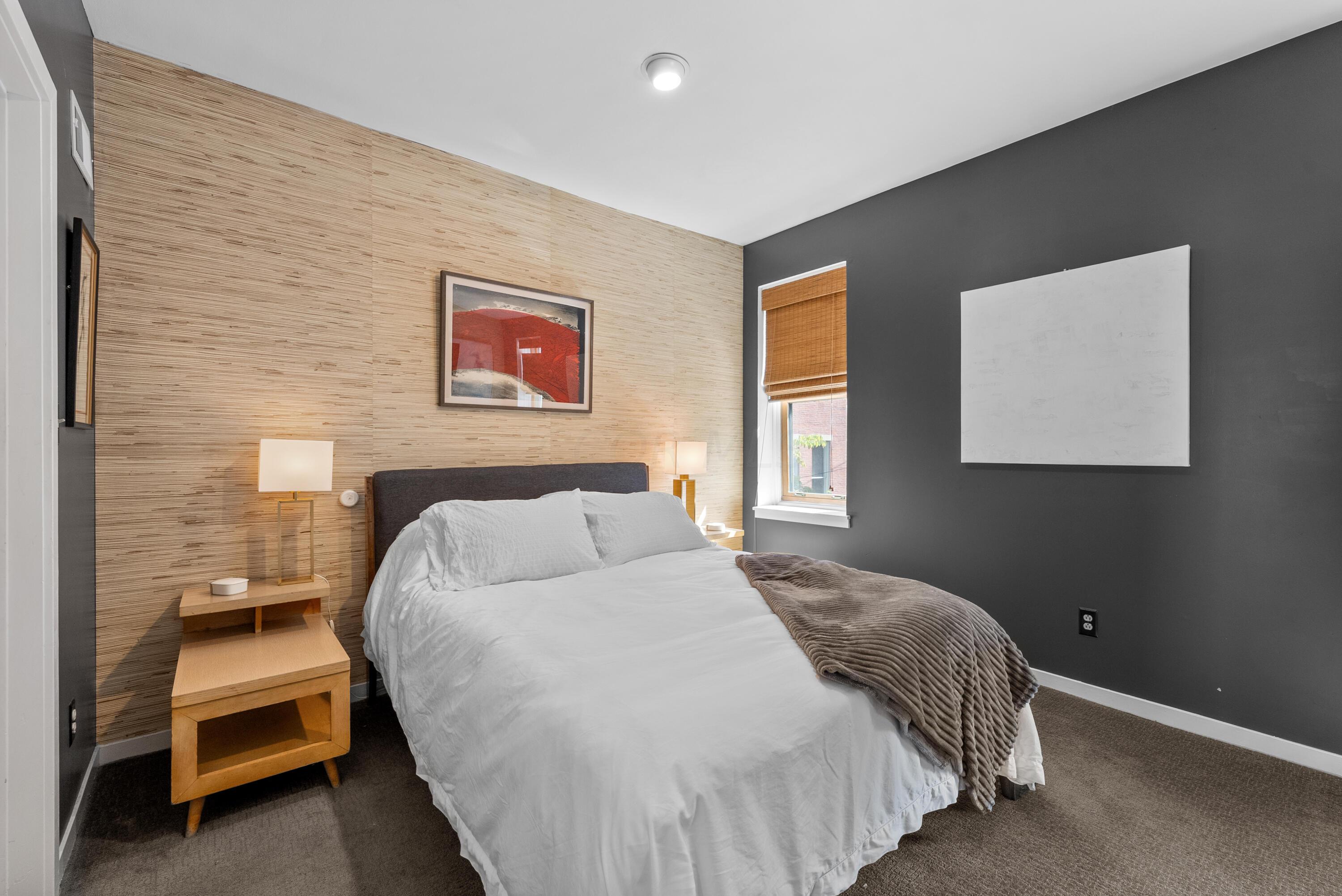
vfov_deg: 77.4
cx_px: 671
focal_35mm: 15
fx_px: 559
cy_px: 448
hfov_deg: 100.4
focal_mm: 15
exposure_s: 1/6
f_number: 9
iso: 640
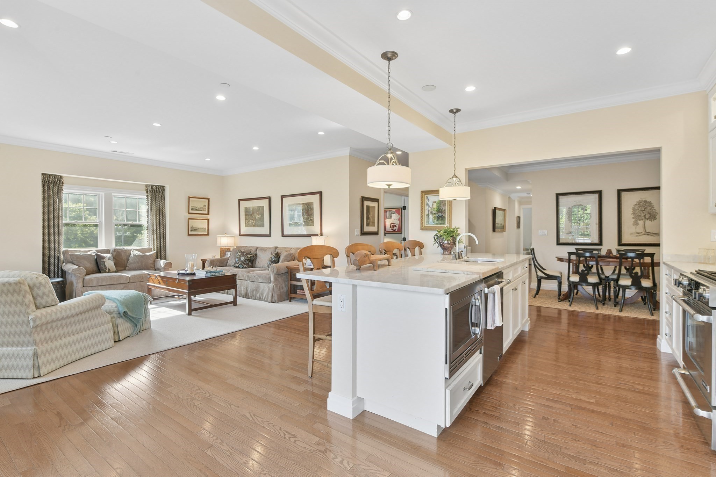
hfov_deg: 93.3
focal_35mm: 17
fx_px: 338
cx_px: 358
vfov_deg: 70.4
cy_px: 238
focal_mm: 17
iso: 640
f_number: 9
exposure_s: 1/20
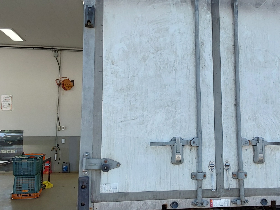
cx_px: 177
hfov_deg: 41.7
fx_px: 364
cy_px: 82
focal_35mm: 45
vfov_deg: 32.1
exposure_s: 1/515
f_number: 1.9
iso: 50
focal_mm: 2.91
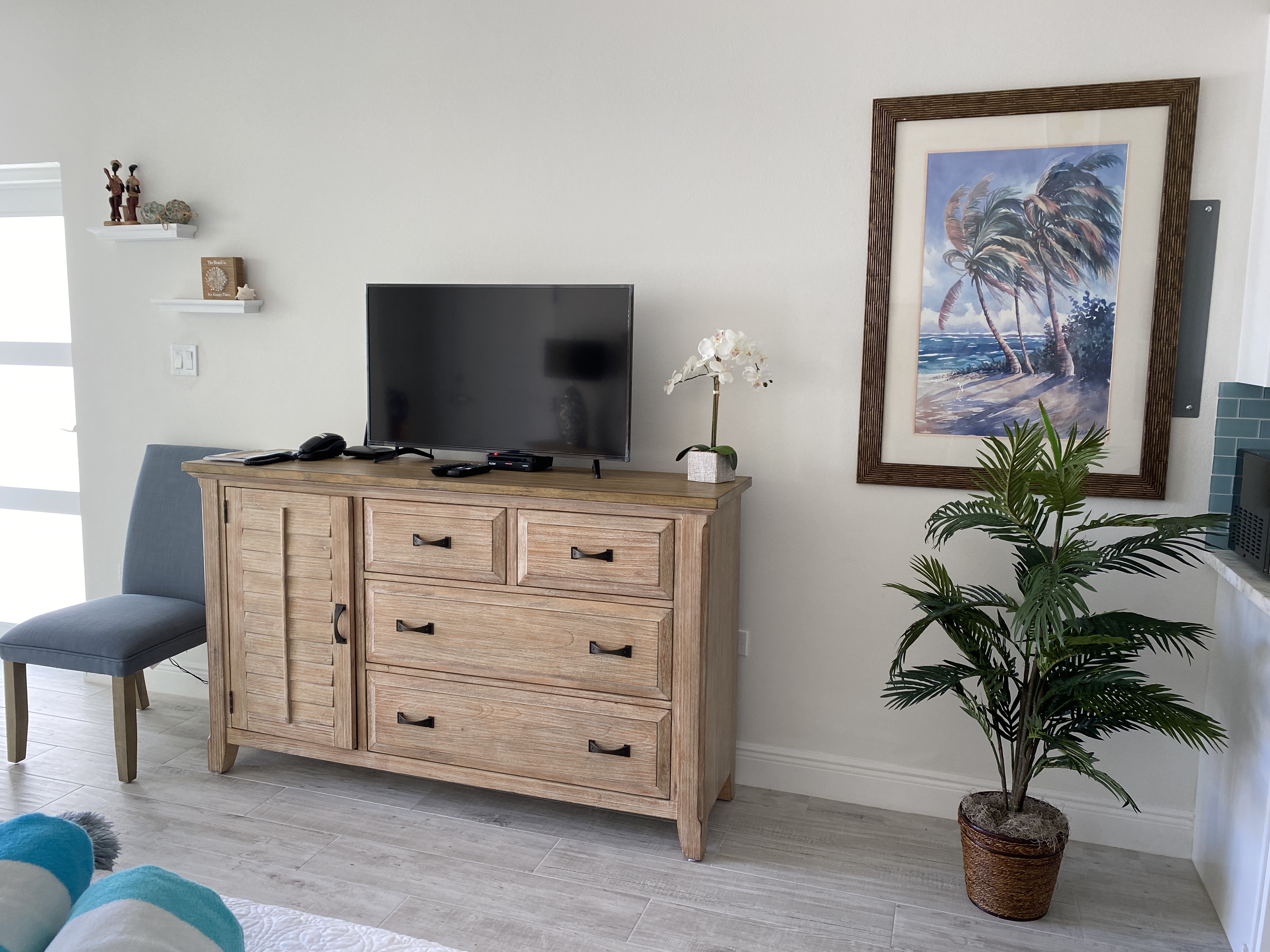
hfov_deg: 67.3
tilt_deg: -7.1
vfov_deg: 53.1
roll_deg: +0.3
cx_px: 635
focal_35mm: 26
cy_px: 476
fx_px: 954
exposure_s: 1/121
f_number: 1.8
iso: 64
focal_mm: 4.25
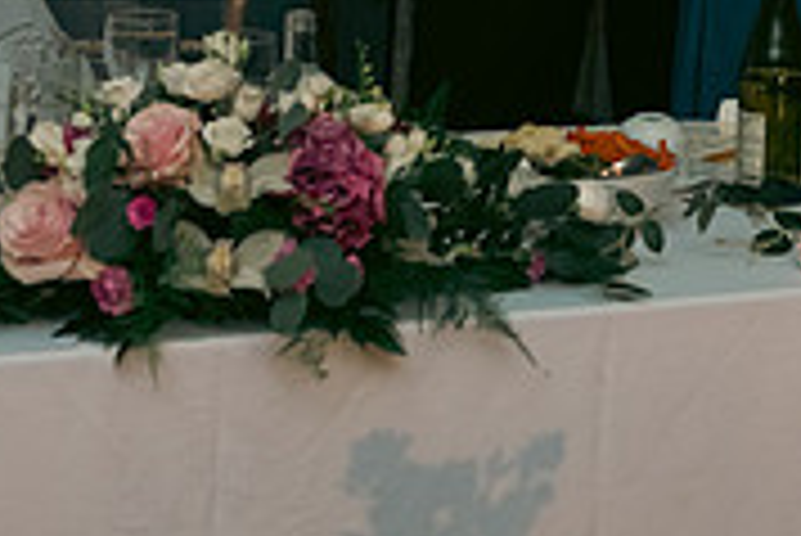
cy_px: -286
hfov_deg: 12.6
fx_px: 3630
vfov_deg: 8.2
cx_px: 554
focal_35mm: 163
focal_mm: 50
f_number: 3.5
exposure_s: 1/160
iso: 800
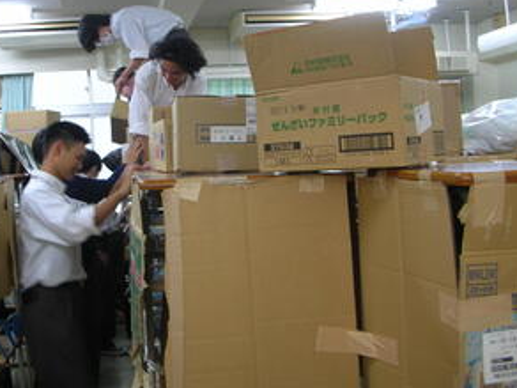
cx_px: 186
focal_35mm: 48
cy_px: 186
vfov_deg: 30.3
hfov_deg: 39.3
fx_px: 717
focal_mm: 5.8
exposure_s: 1/12.6
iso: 50
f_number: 2.8
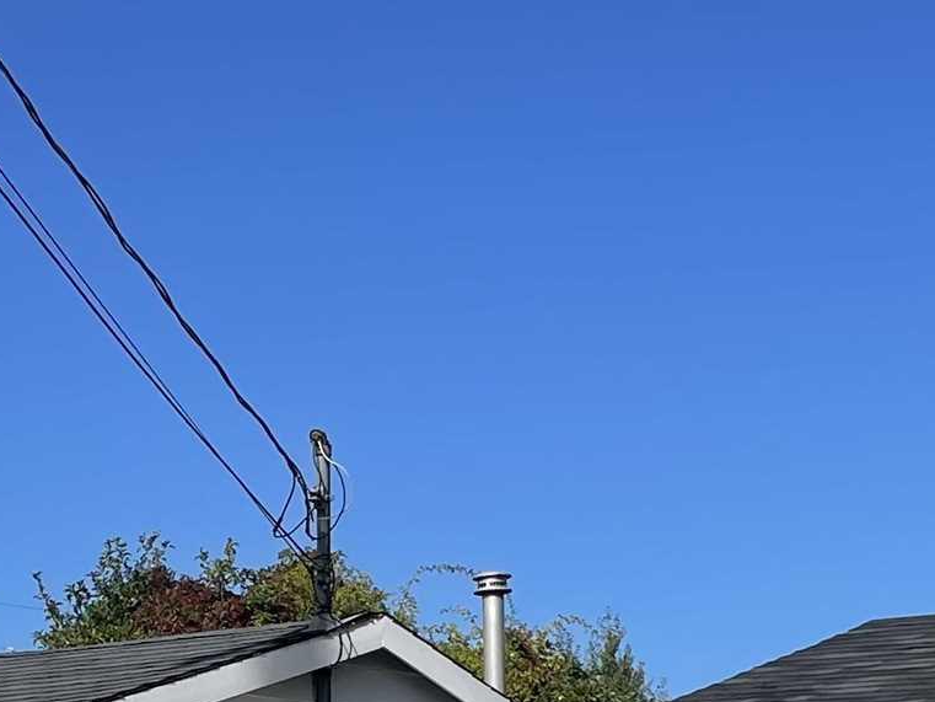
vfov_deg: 13.2
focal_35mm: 105
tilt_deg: -0.9
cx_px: 417
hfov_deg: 18.7
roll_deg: +0.6
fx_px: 2837
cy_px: 1082
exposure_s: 1/5556
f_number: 1.6
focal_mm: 4.2
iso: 32
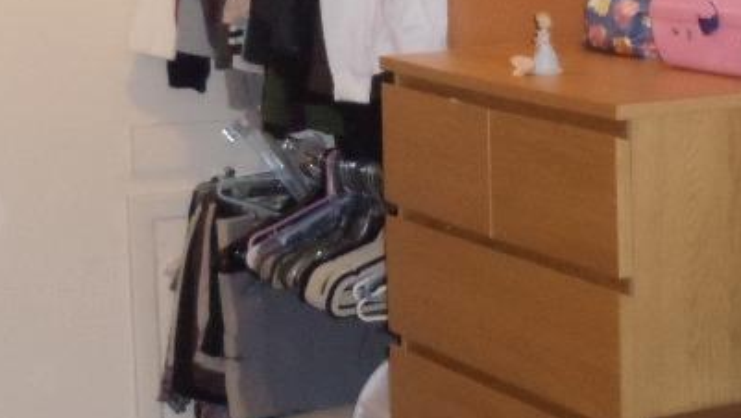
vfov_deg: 7.1
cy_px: 128
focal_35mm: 172
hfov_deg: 12.5
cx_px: 432
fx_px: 3381
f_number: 3.5
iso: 400
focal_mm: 6
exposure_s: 1/30
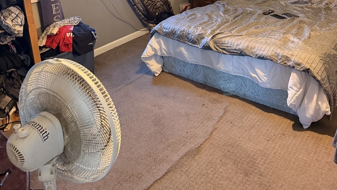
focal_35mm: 36
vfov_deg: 31.1
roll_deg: +3.5
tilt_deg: -15.8
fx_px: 322
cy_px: 14
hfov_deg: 55.3
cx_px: 166
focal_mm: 6.76
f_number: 1.78
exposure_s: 1/40
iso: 640
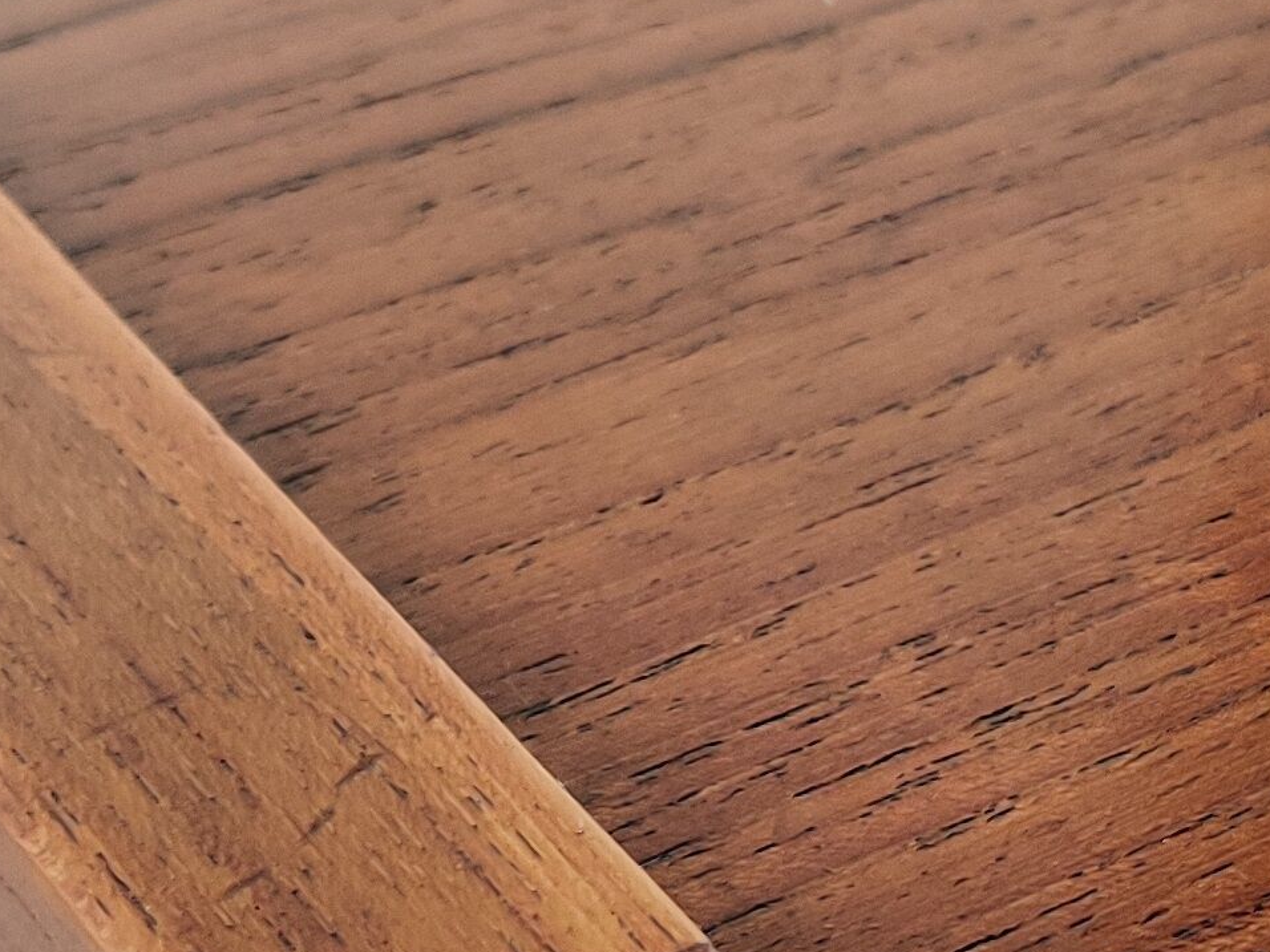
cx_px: 796
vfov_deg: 13.0
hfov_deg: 17.4
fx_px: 4146
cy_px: 913
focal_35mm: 113
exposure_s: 1/50
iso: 200
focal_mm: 4.75
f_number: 1.65
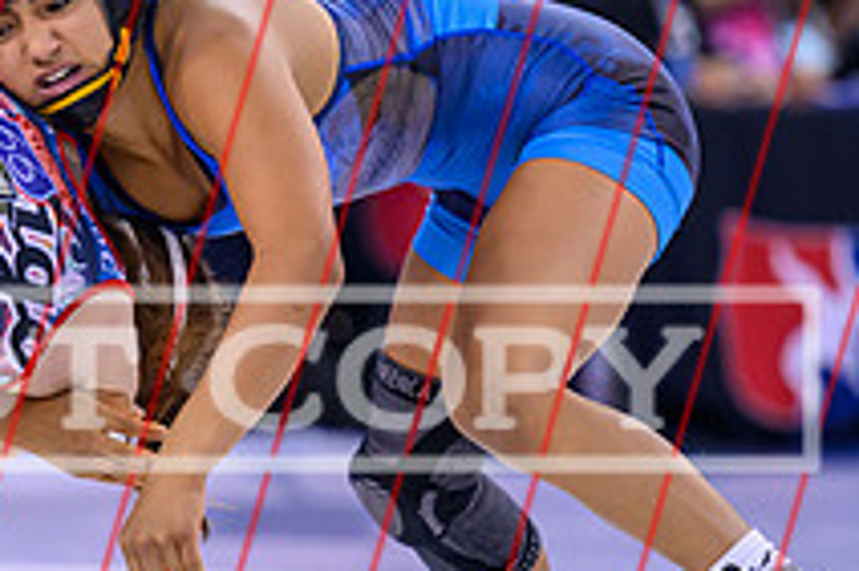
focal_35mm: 397
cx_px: 65
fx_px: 9465
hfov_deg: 5.2
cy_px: 407
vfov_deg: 3.5
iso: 2000
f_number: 2.8
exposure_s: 1/800
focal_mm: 145
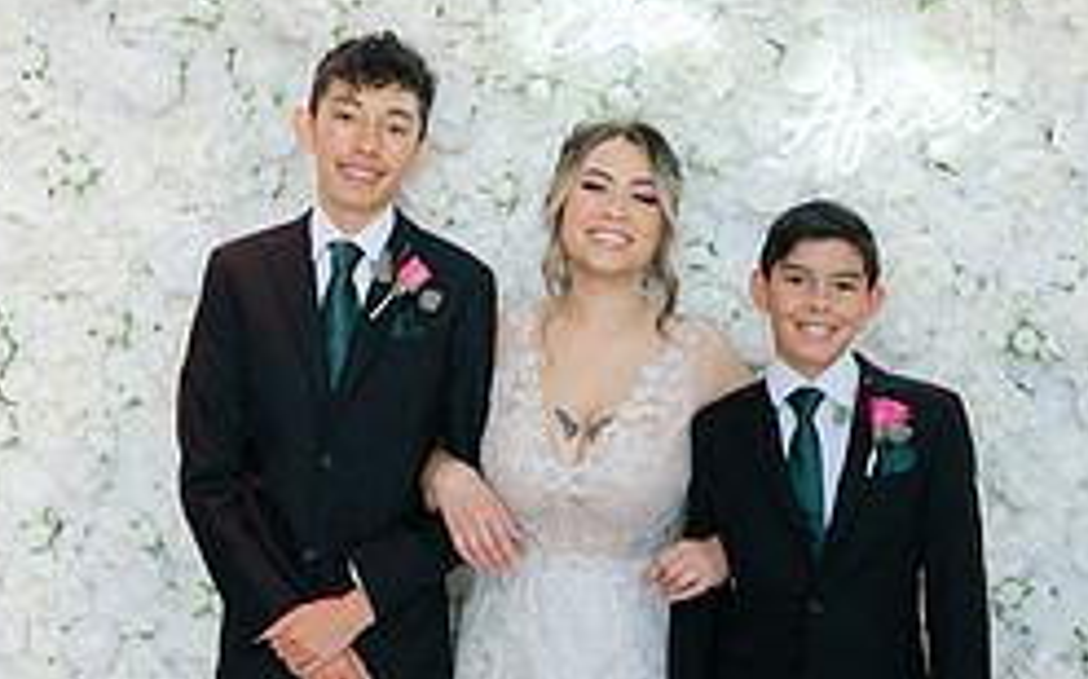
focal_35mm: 65
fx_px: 1926
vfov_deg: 19.9
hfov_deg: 31.5
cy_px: 441
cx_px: 639
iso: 400
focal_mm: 35
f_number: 4
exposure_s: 1/160
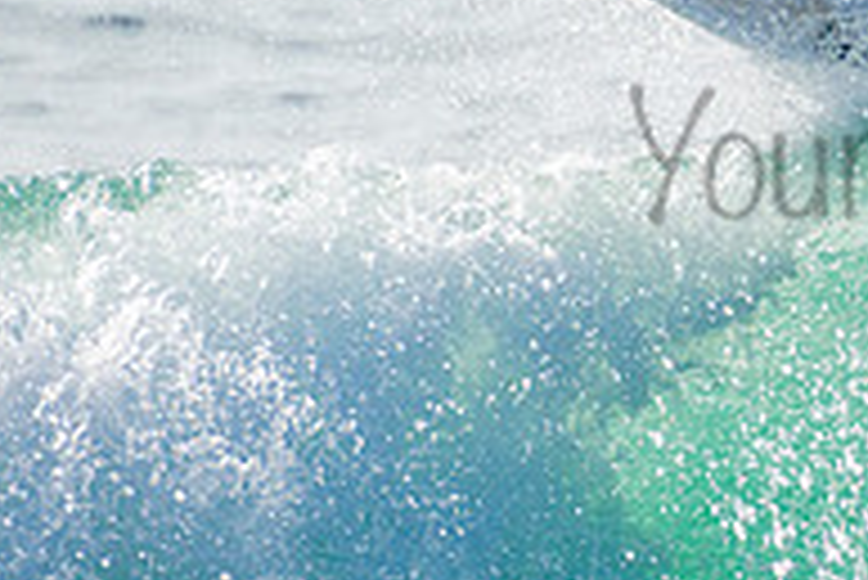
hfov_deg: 1.1
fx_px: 43576
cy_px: 115
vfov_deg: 0.8
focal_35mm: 1806
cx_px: 1093
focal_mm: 400
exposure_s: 1/2000
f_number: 5.6
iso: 280
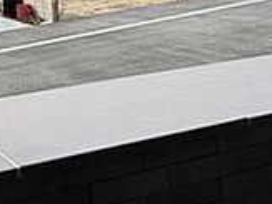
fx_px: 432
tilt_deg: +3.3
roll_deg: +2.8
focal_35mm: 55
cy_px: -85
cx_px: -159
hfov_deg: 24.8
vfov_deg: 22.6
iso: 40
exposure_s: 1/134
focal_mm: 2.22
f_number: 2.2
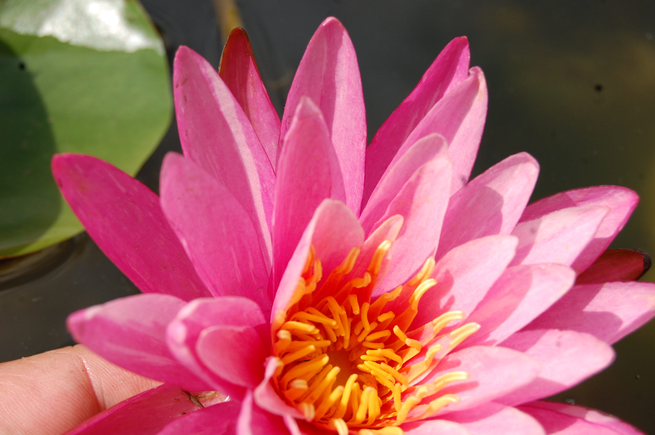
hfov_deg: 24.6
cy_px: 218
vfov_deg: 16.5
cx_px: 328
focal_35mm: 82
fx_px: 1500
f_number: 10
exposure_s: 1/400
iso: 200
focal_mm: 55
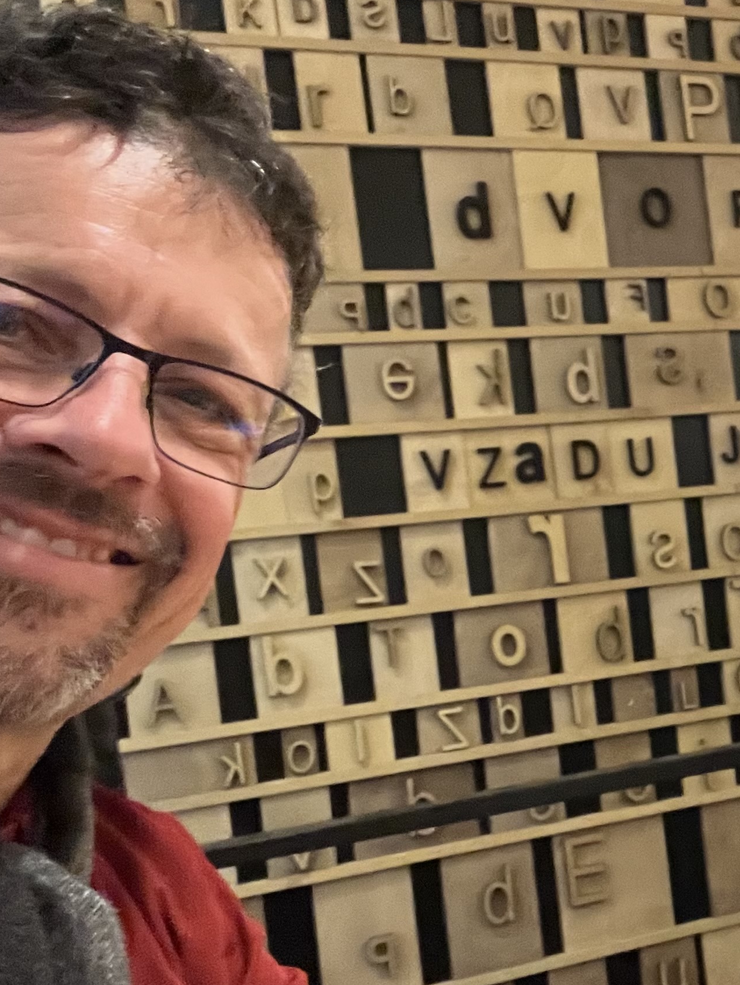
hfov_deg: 33.6
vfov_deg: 45.7
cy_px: 529
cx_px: 637
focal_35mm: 41
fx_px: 1168
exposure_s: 1/29
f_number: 2.2
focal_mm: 2.71
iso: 640
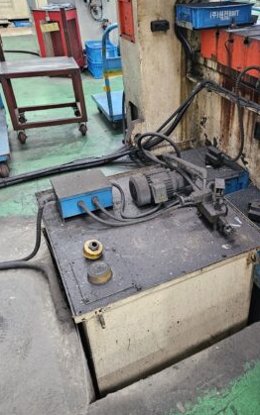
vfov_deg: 61.1
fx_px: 351
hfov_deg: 39.8
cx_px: 186
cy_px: 190
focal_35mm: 31
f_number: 1.7
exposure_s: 1/40
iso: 640
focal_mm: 6.3
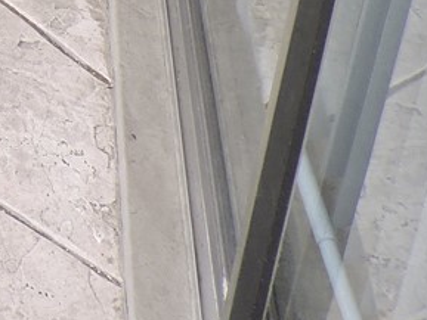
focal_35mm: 133
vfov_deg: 9.8
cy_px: -465
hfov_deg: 12.8
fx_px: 1641
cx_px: -454
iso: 100
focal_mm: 4.3
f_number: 3
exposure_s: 1/160
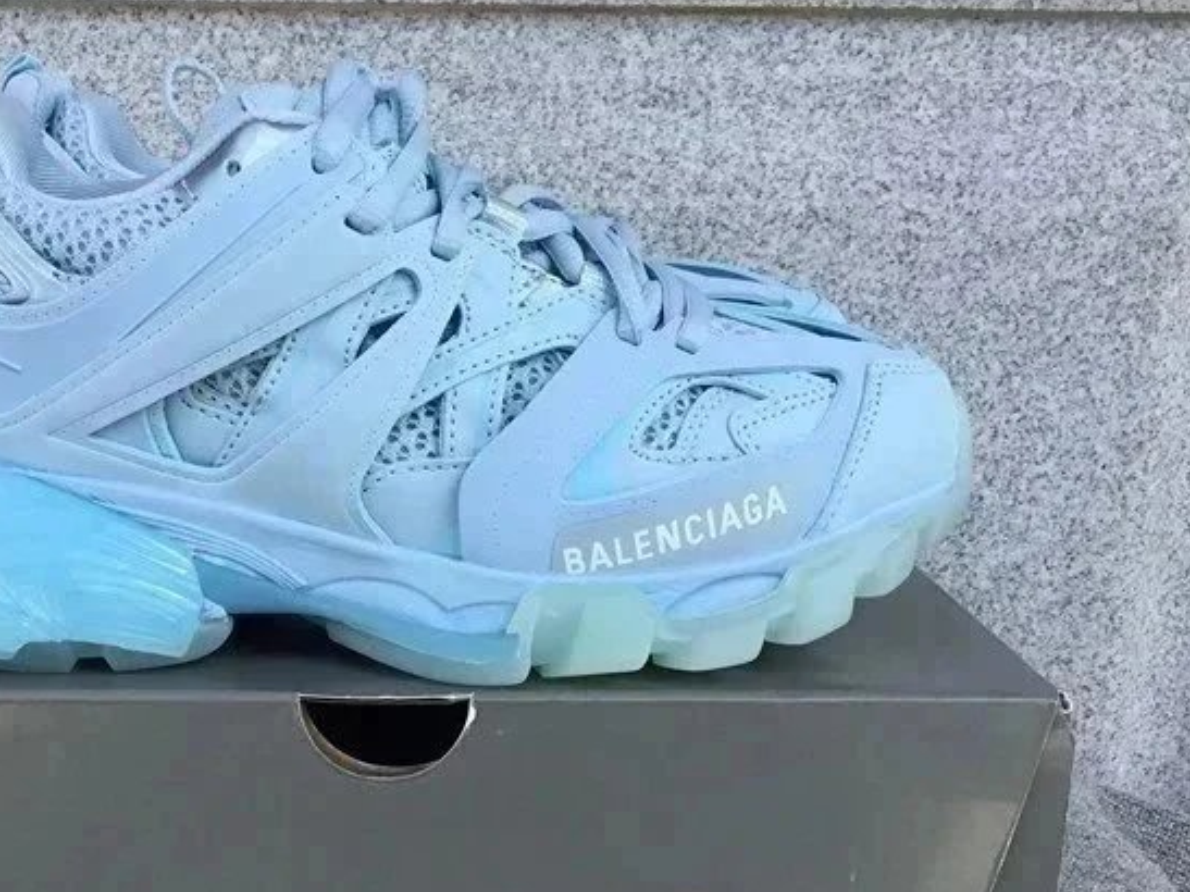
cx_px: 365
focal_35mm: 51
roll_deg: +0.0
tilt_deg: -16.9
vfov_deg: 28.2
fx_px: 1753
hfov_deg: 37.0
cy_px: 641
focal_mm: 3.3
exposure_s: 1/310
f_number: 2.4
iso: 25
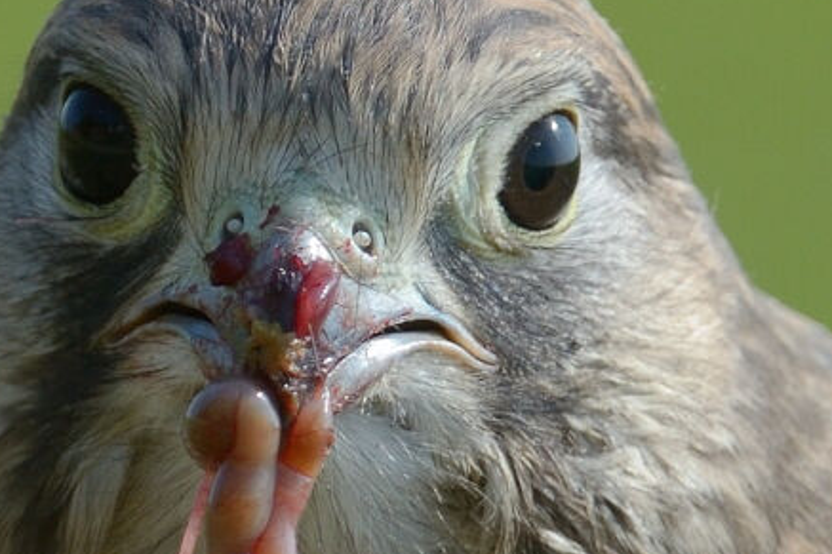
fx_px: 50799
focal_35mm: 2199
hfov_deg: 0.9
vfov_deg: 0.6
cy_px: 1207
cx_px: 830
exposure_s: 1/800
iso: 640
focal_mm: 400
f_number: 8
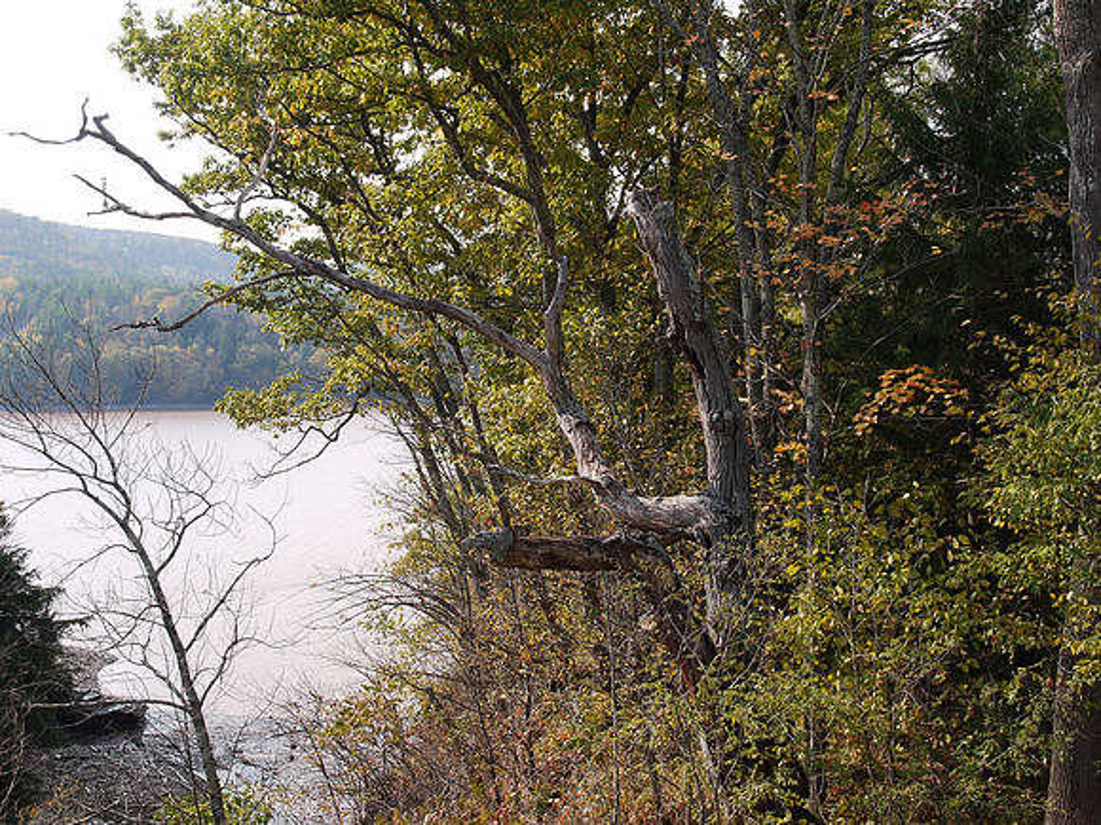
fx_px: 1399
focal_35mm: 44
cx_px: 550
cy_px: 412
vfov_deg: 32.9
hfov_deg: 42.9
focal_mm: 22
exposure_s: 1/200
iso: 100
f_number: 6.3
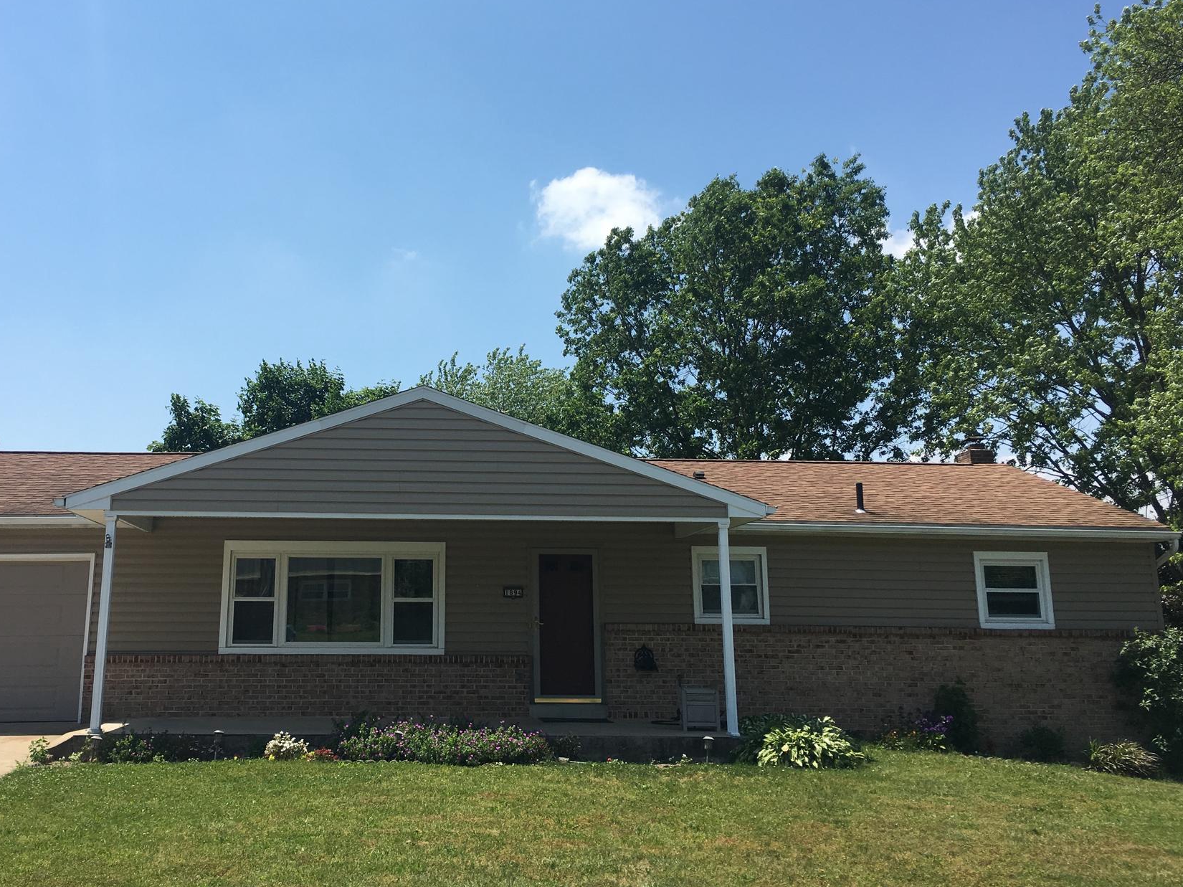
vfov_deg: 39.5
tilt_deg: +15.6
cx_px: 463
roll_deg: -0.8
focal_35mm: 36
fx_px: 1230
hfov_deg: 51.0
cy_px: 360
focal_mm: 4.15
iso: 25
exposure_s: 1/1789
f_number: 2.2
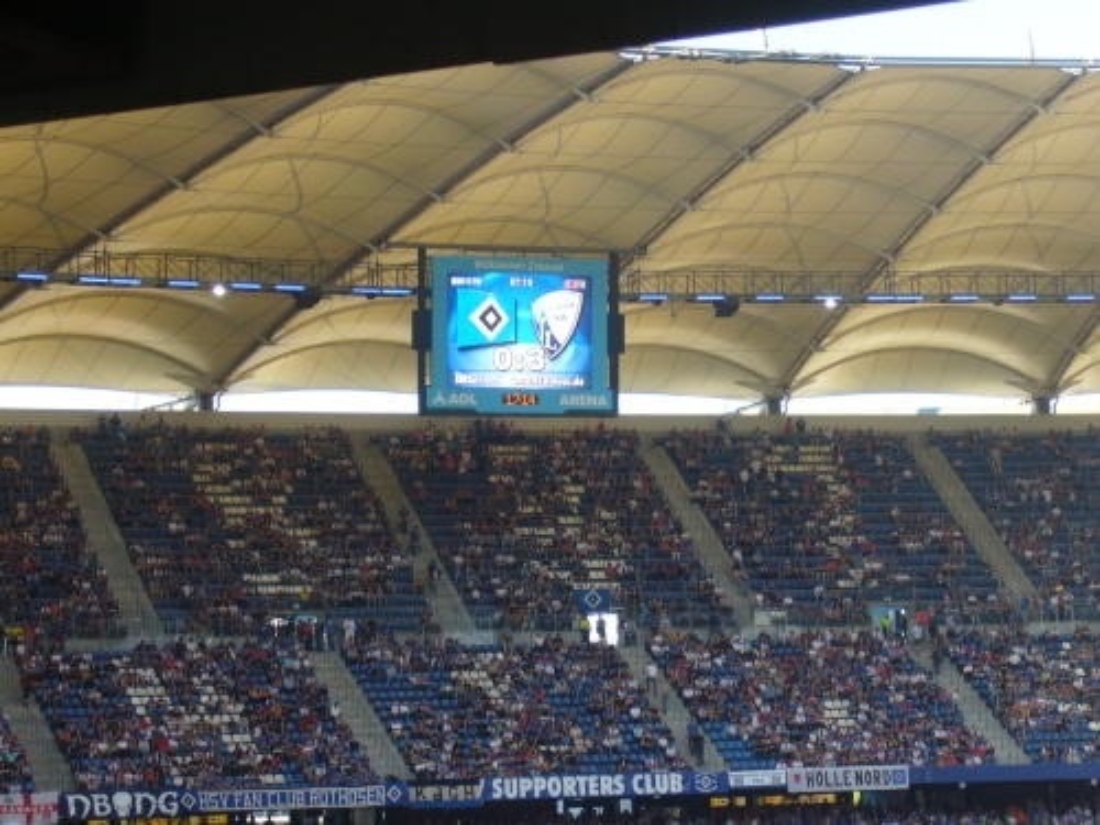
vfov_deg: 14.1
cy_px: 412
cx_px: 550
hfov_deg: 18.7
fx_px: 3337
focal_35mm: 105
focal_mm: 17.4
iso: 80
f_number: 5
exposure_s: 1/60
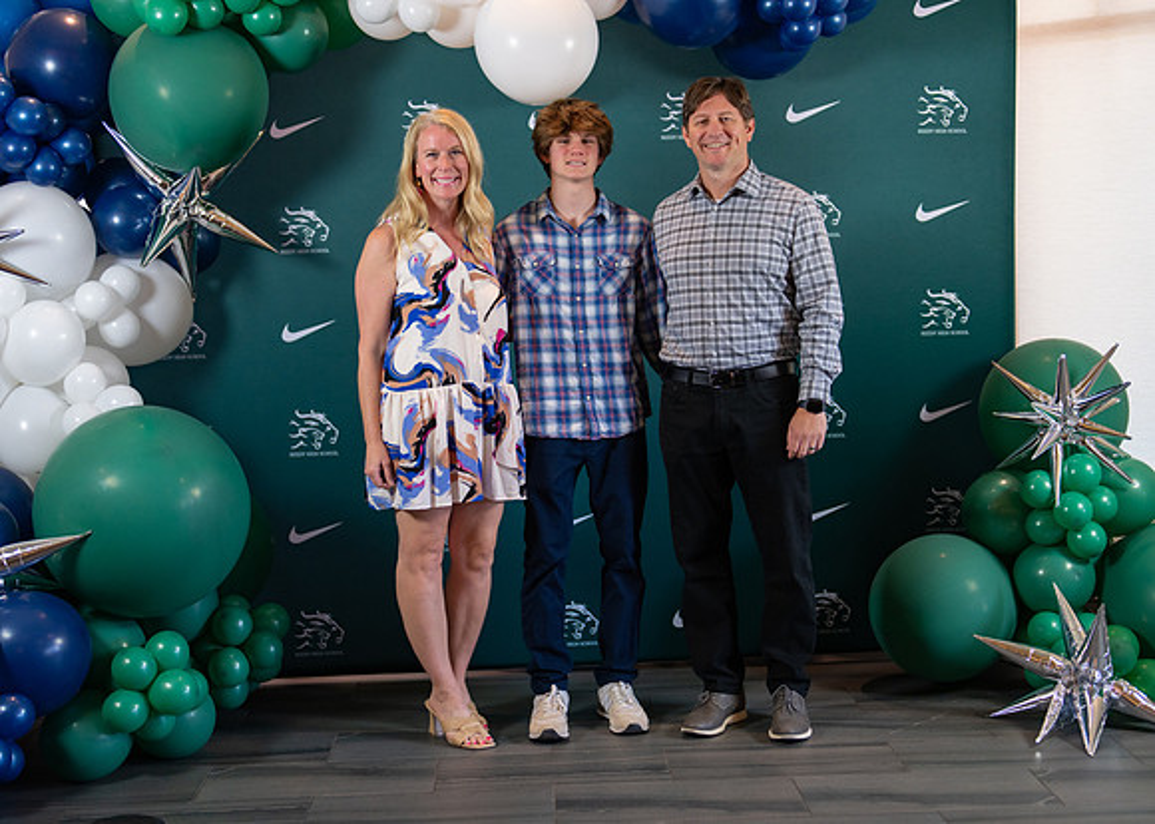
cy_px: 412
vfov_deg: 26.4
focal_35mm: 54
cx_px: 576
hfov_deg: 36.3
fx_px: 1759
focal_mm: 50
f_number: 1.2
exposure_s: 1/400
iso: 500
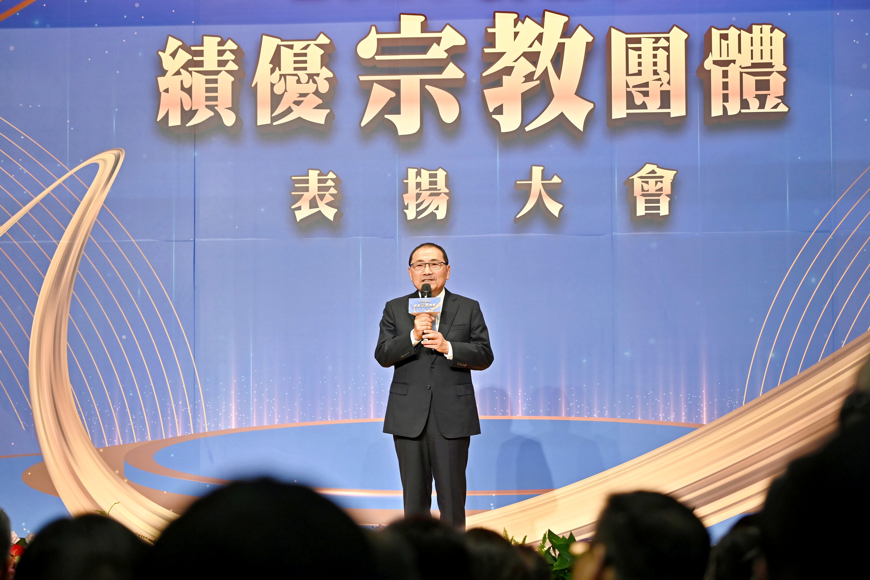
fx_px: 2900
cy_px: 290
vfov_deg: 11.4
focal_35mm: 120
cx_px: 435
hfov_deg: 17.1
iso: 500
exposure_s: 1/125
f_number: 4
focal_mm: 120
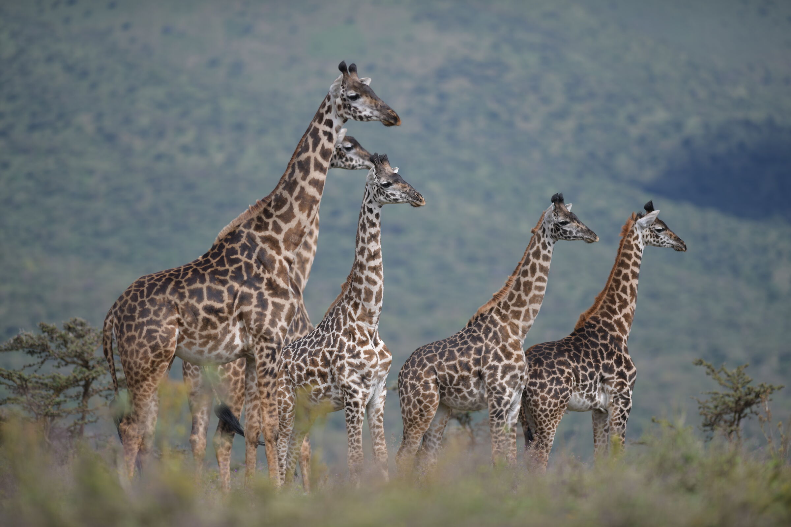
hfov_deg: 6.9
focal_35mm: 300
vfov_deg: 4.6
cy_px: 264
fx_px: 6591
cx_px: 396
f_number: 2.8
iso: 64
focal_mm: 300
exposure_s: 1/1000
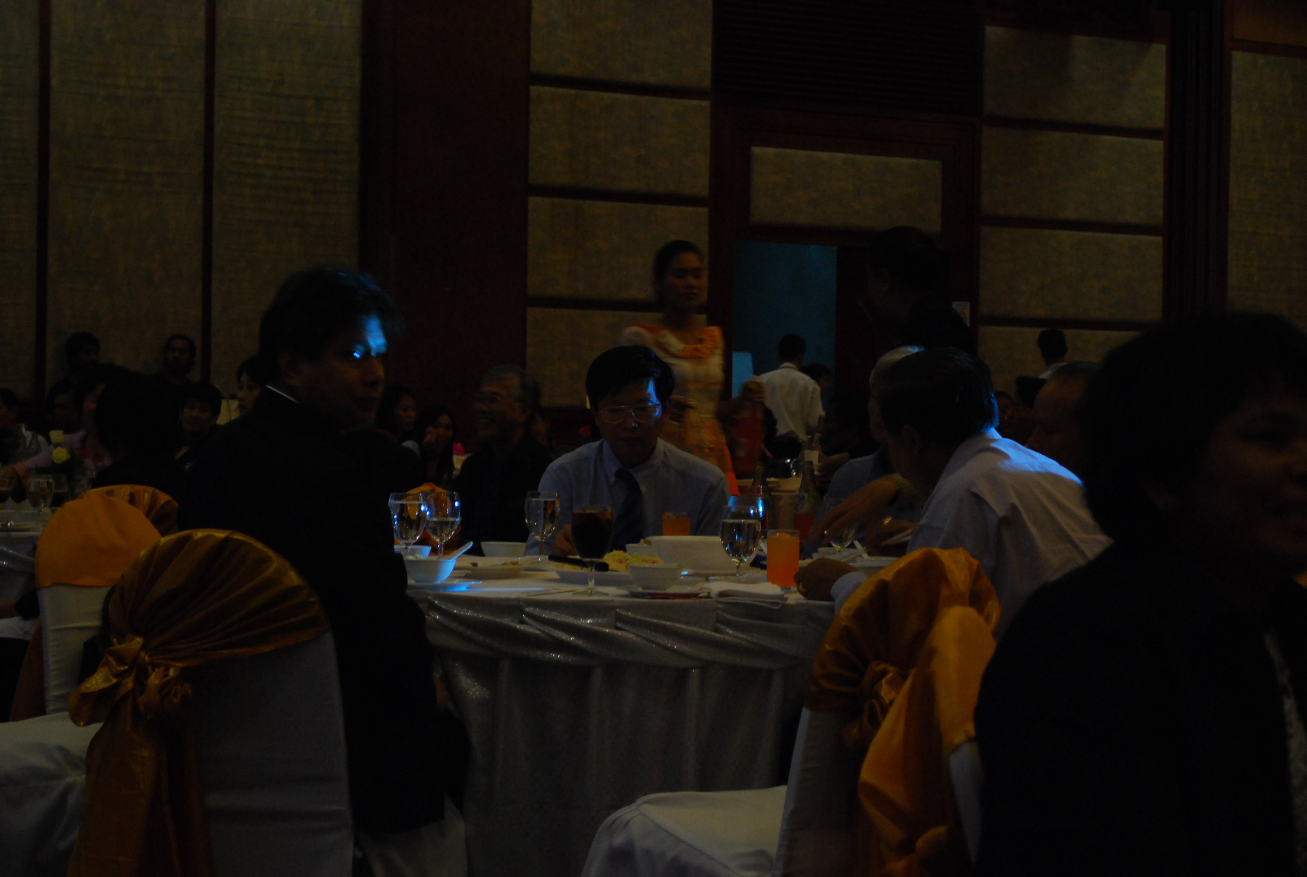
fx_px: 2619
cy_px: 438
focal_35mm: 72
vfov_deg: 19.0
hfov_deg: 28.0
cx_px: 654
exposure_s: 1/15
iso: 800
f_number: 5.6
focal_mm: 48
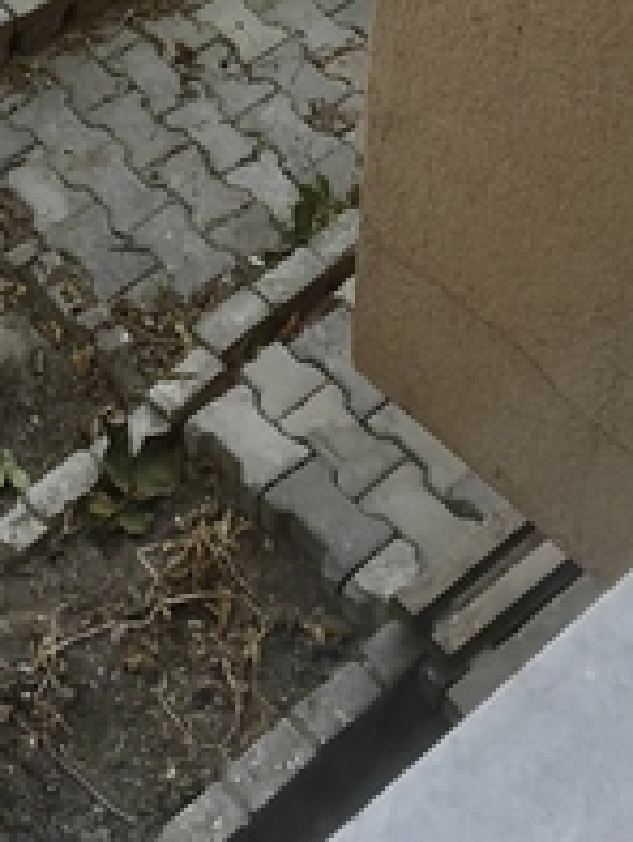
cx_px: -329
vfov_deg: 17.0
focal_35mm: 98
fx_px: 2387
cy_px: -611
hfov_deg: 14.1
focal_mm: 1.76
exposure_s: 1/205
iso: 50
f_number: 2.2
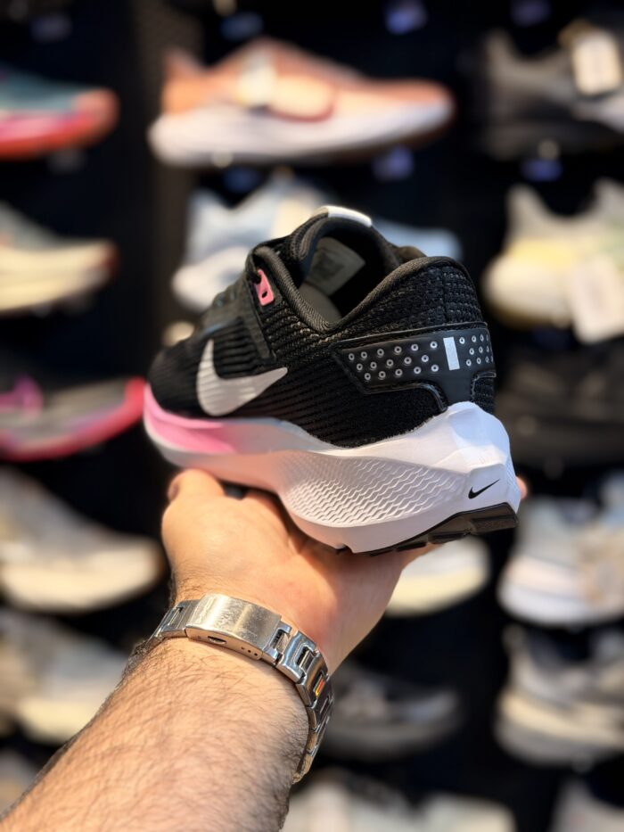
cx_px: 312
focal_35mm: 48
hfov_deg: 30.3
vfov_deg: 39.7
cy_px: 416
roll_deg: +4.3
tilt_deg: -10.5
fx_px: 1153
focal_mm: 6.76
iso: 64
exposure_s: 1/100
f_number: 1.78
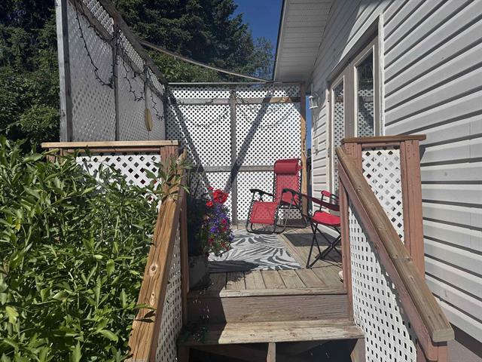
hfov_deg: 71.6
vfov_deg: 56.8
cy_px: 181
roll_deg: +0.8
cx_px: 241
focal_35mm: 24
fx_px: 334
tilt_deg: +0.3
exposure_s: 1/10417
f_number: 1.78
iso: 80
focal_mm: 6.76
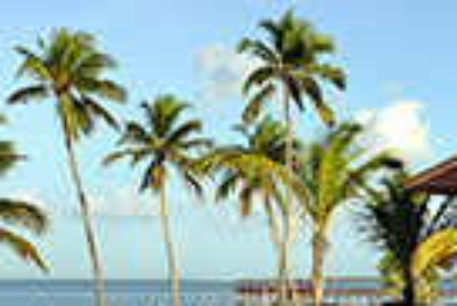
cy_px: 207
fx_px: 1131
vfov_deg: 15.4
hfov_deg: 21.5
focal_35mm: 89
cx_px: 524
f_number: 11
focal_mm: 17
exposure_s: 1/100
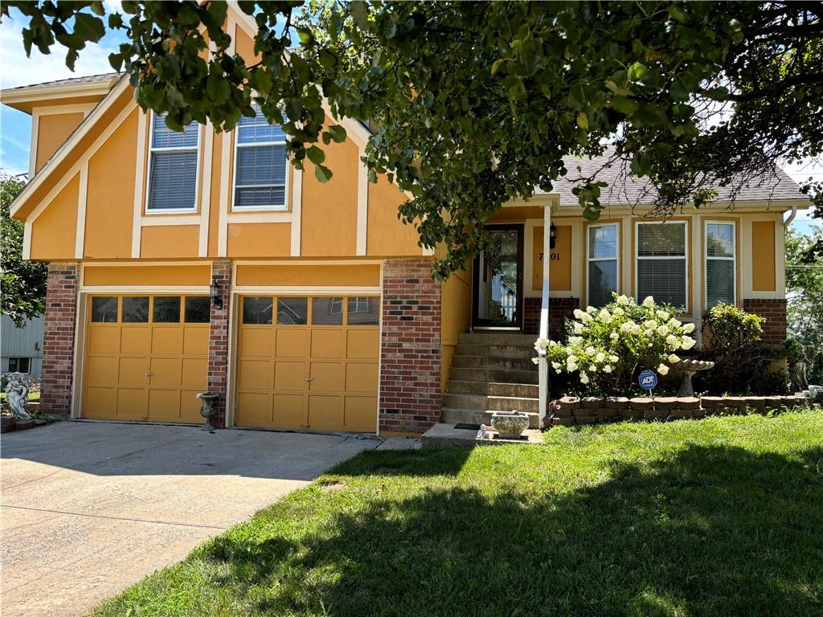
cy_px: 308
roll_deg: -1.5
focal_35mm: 26
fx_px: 618
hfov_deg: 67.3
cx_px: 412
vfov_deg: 53.1
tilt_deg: +3.3
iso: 50
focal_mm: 5.96
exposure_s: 1/758
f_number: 1.6
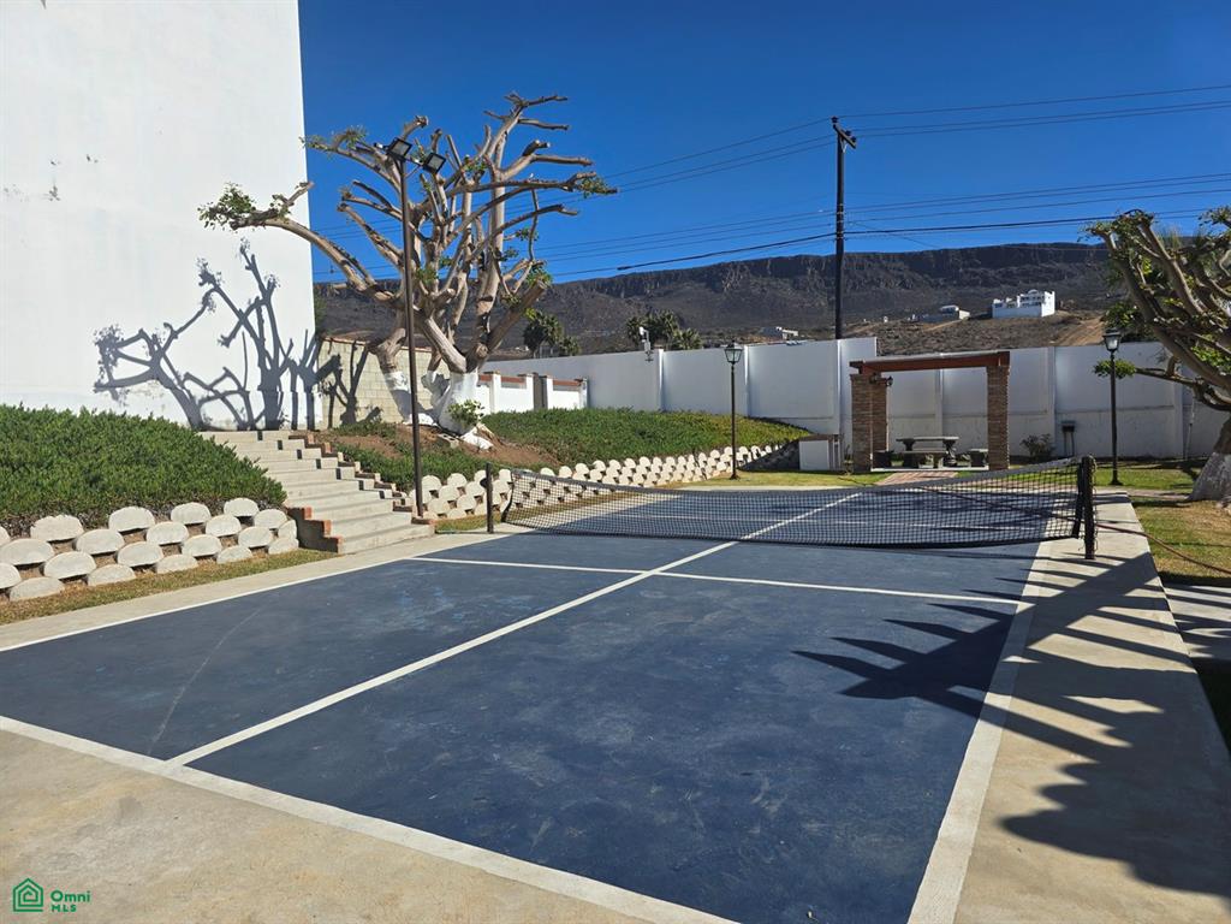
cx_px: 616
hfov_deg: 73.9
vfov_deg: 58.9
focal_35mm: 23
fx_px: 818
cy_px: 462
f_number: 1.7
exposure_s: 1/1402
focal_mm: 6.3
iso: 12
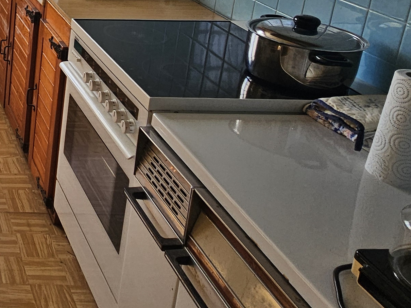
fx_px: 511
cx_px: -118
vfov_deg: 30.8
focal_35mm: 43
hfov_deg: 33.0
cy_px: -9
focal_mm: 2.2
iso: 50
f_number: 2.2
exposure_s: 1/128
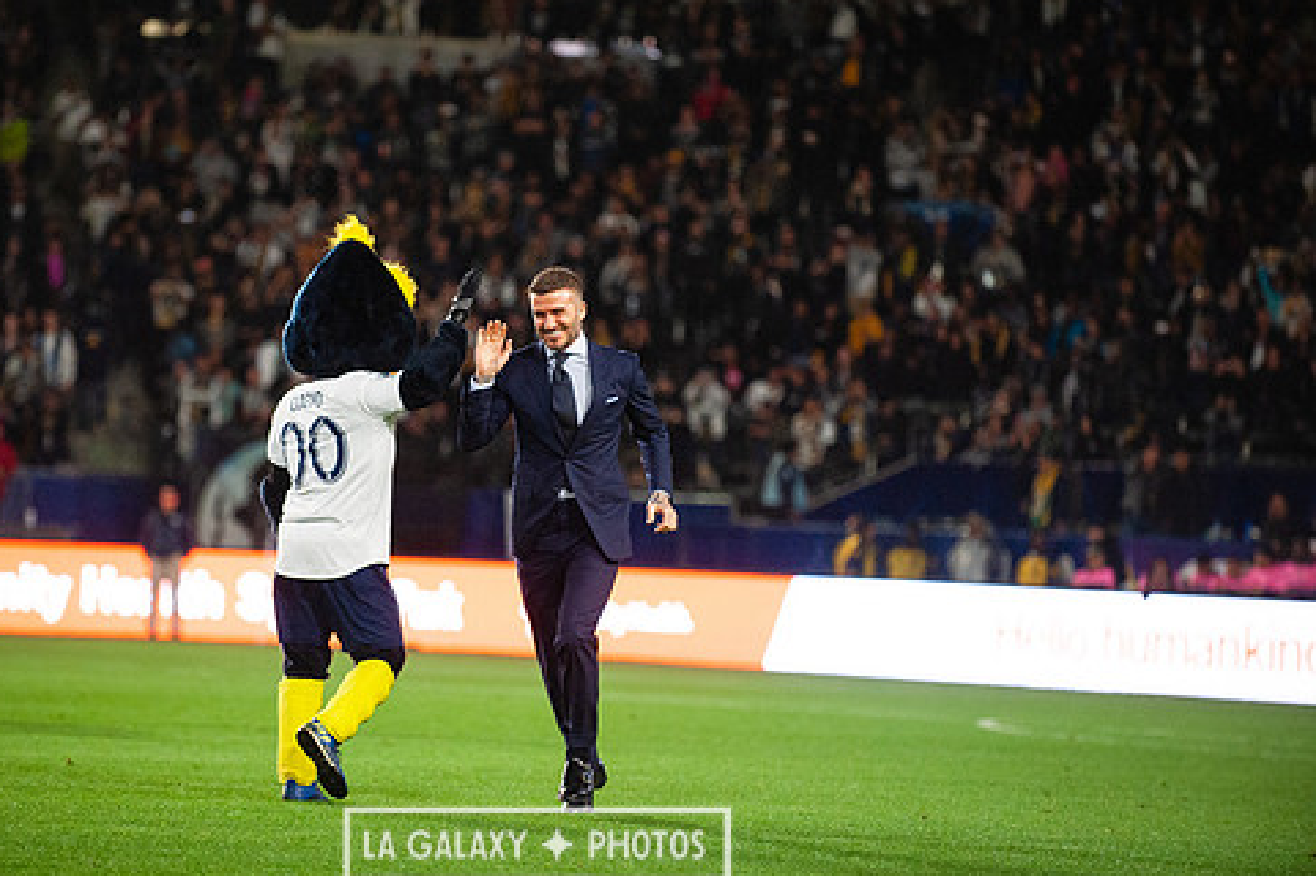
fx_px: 7708
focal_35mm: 211
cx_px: 536
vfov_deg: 6.5
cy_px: 433
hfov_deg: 9.8
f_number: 2.8
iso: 3200
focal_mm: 175
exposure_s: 1/2000
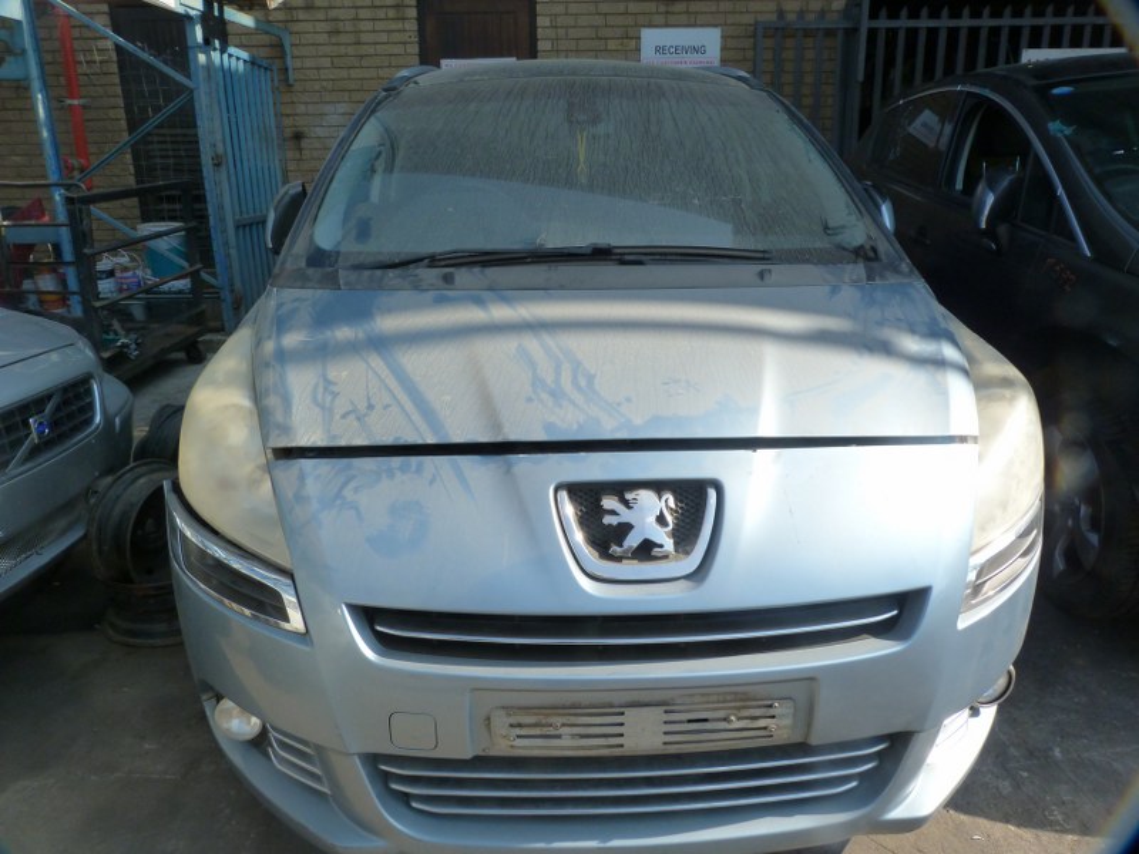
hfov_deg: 69.4
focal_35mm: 25
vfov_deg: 54.9
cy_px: 427
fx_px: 823
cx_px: 570
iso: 125
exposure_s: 1/200
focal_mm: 4.5
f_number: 5
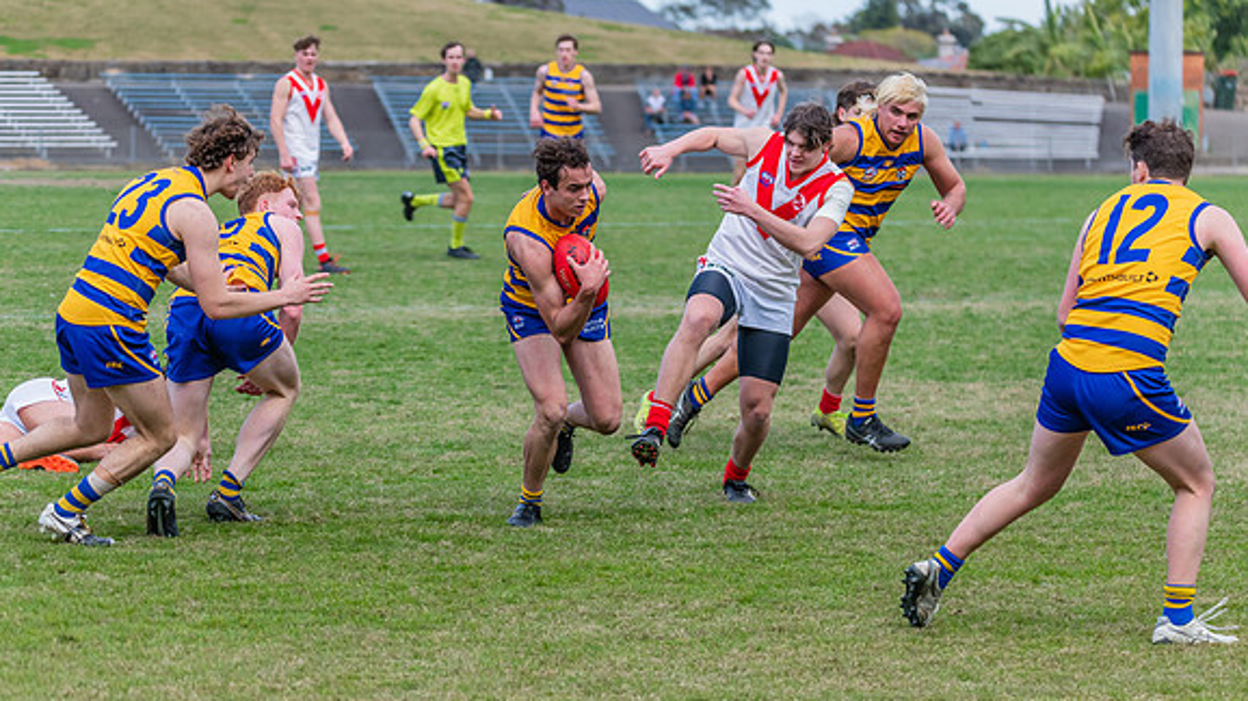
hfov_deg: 13.5
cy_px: 347
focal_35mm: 159
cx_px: 624
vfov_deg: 7.6
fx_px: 5259
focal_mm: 150
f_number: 5
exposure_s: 1/1600
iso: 800
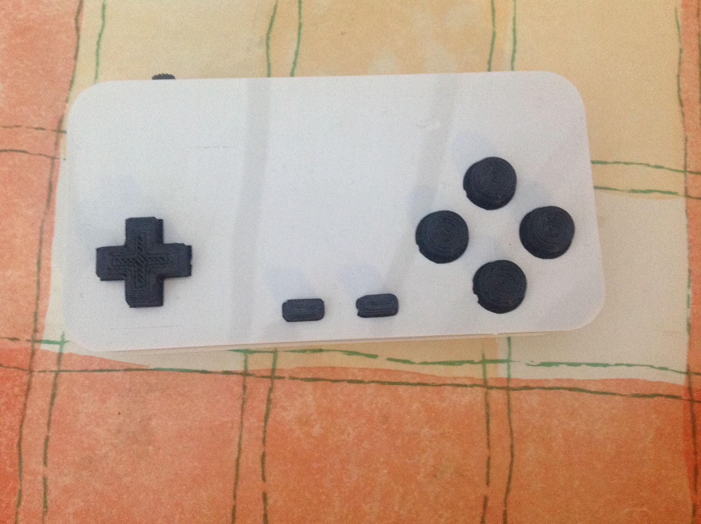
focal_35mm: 35
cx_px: 350
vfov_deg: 40.6
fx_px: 708
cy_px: 262
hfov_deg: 52.7
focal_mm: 4.28
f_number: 2.4
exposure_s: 1/15
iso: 320
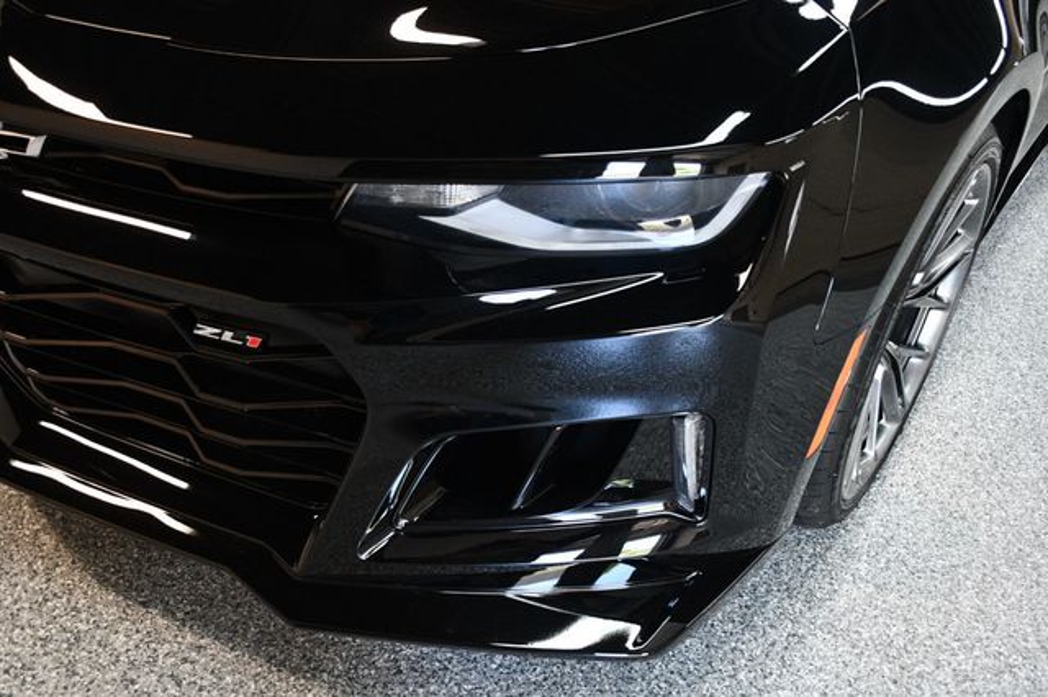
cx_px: 524
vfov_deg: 38.8
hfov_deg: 55.8
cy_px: 348
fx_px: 989
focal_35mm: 34
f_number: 3.8
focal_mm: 23
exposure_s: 1/125
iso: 2200
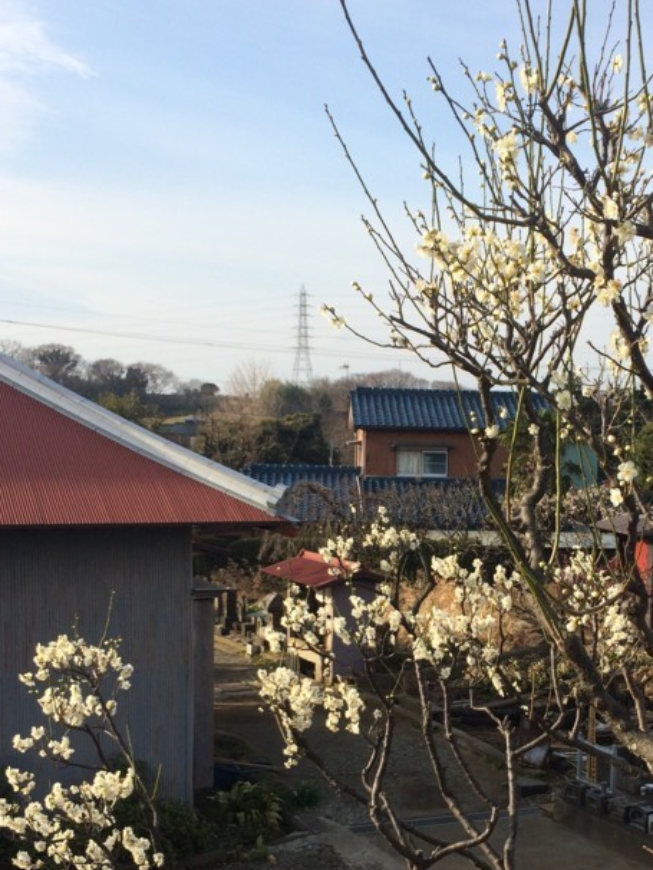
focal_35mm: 49
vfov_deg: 38.5
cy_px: 573
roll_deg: -0.3
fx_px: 1232
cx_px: 465
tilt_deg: -7.8
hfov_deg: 29.4
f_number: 2.2
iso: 32
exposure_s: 1/1466
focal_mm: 4.15
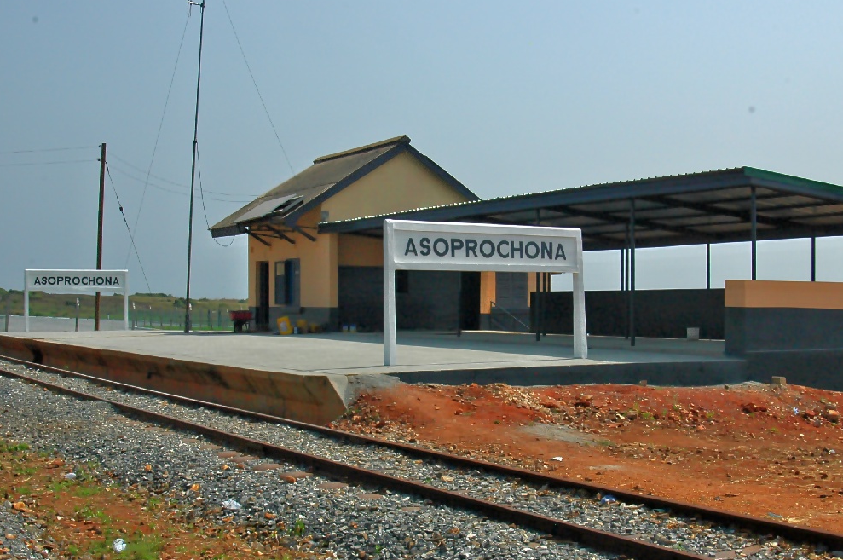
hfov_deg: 38.2
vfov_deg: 25.9
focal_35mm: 52
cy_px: 288
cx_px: 461
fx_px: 1216
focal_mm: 28
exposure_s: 1/500
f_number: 11
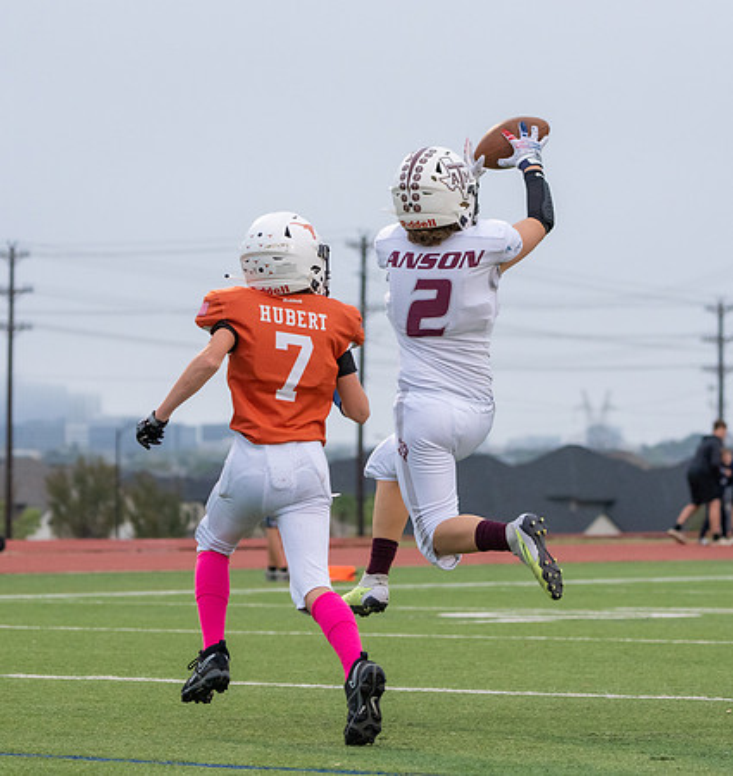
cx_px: 427
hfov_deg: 10.2
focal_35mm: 166
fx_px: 4102
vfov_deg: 10.8
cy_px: 372
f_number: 5
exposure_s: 1/1000
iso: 3200
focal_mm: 114
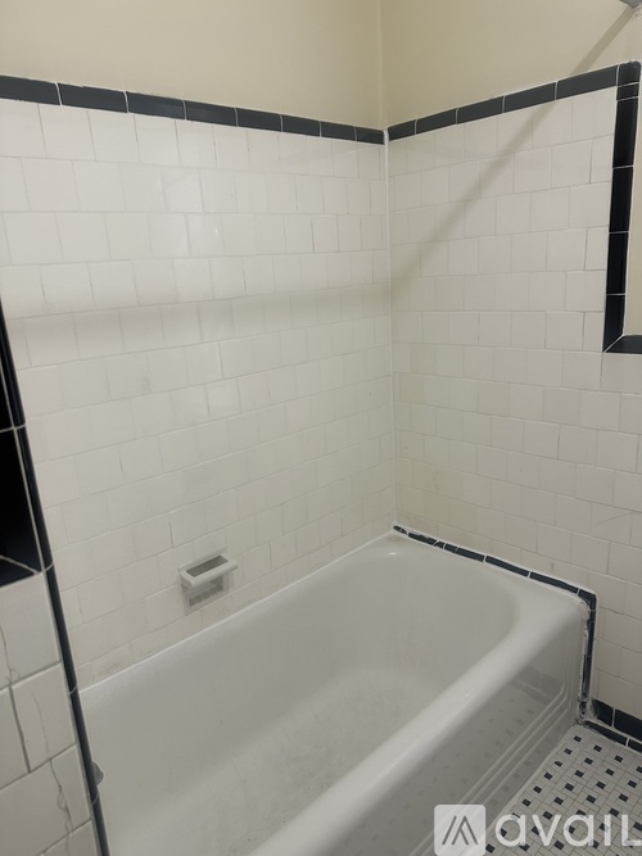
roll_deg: +3.3
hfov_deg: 56.8
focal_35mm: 24
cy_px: 428
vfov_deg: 71.6
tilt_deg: -13.2
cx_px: 321
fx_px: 594
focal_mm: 6.86
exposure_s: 1/120
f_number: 1.78
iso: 160
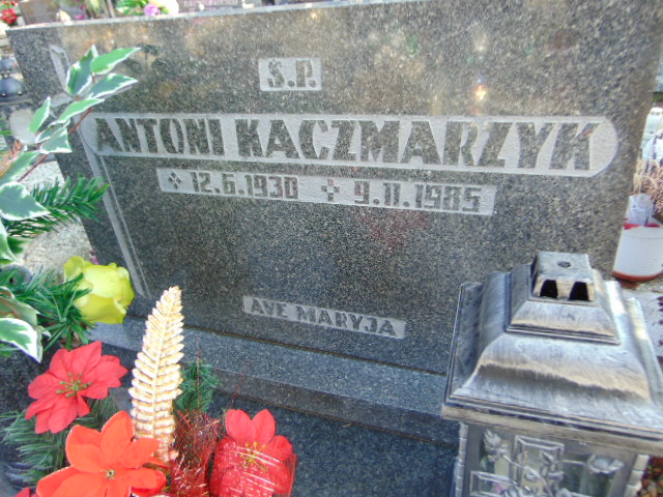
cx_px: 332
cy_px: 248
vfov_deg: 54.9
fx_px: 479
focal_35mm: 25
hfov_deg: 69.4
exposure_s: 1/80
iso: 80
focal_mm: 4.5
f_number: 3
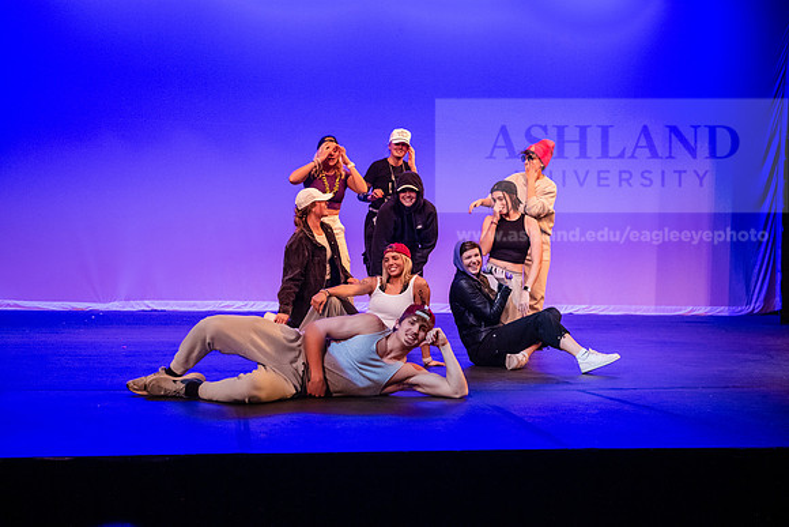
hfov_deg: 33.4
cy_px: 264
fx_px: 1315
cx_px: 394
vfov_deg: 22.6
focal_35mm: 60
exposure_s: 1/320
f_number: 3.5
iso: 4000
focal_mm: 60
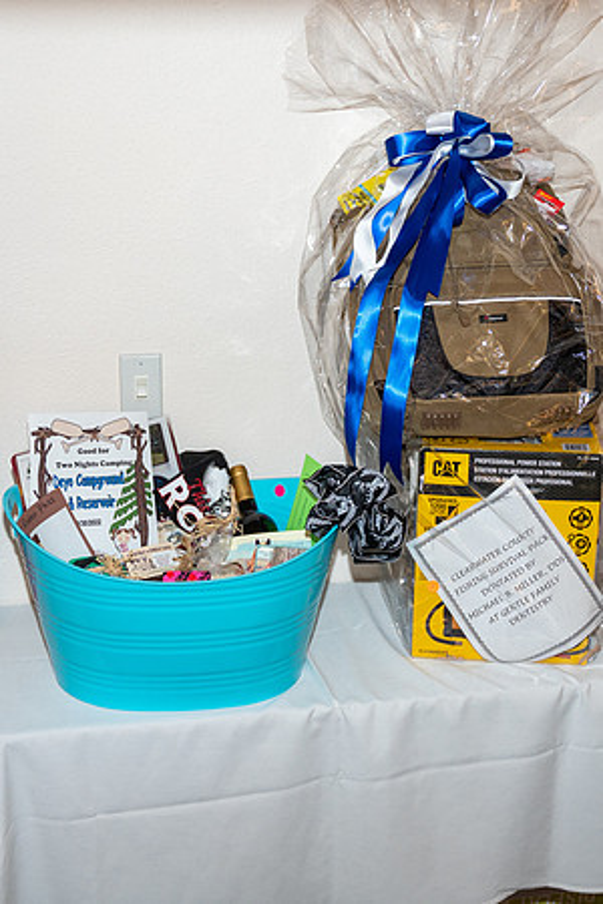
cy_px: 473
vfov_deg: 33.6
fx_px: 1500
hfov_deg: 22.7
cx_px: 340
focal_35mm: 60
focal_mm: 38
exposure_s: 1/250
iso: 1000
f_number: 2.8
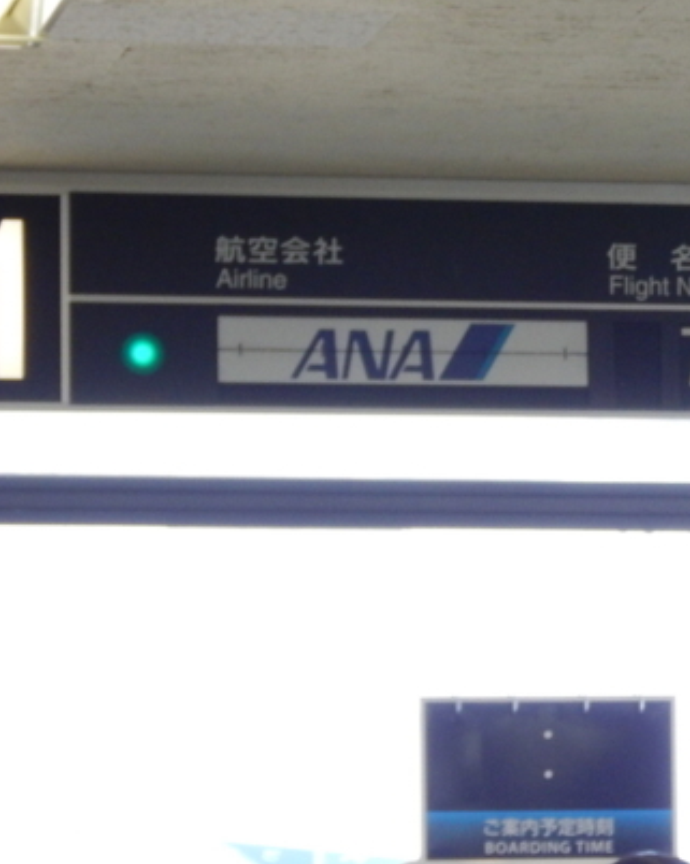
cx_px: 804
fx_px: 5852
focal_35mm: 229
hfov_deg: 6.7
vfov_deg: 8.4
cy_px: 479
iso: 200
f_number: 4.7
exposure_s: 1/30
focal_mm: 16.6
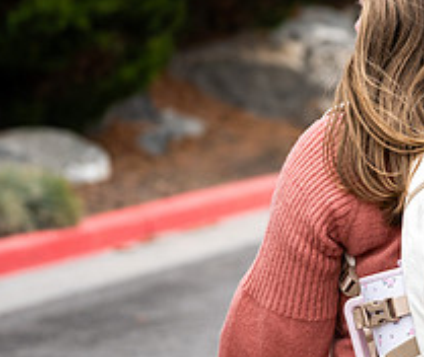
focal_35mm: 208
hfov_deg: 9.0
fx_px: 2665
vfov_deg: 7.7
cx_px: 451
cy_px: 126
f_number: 3.2
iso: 250
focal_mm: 70
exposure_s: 1/500
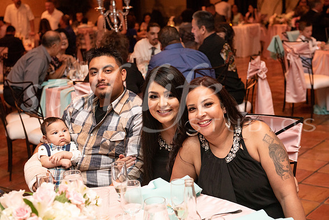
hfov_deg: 34.5
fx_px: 530
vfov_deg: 23.4
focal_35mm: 58
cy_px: 110
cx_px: 164
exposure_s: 1/60
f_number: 4
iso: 3200
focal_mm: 58
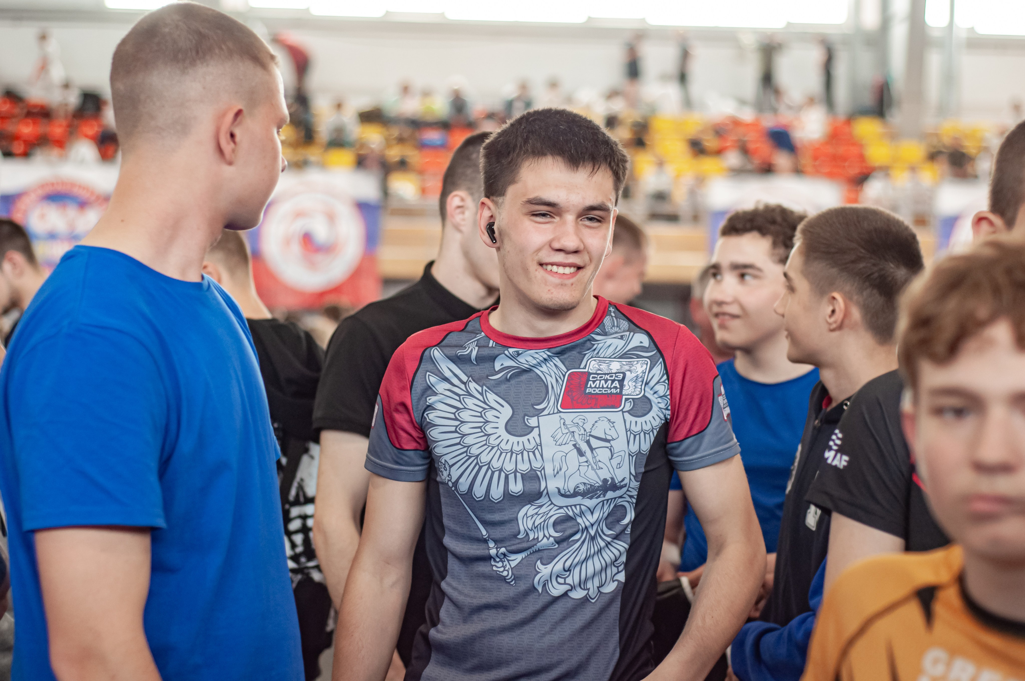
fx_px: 2133
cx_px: 512
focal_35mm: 75
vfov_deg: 18.1
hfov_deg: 27.0
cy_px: 340
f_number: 2.5
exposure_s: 1/320
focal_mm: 50
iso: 500
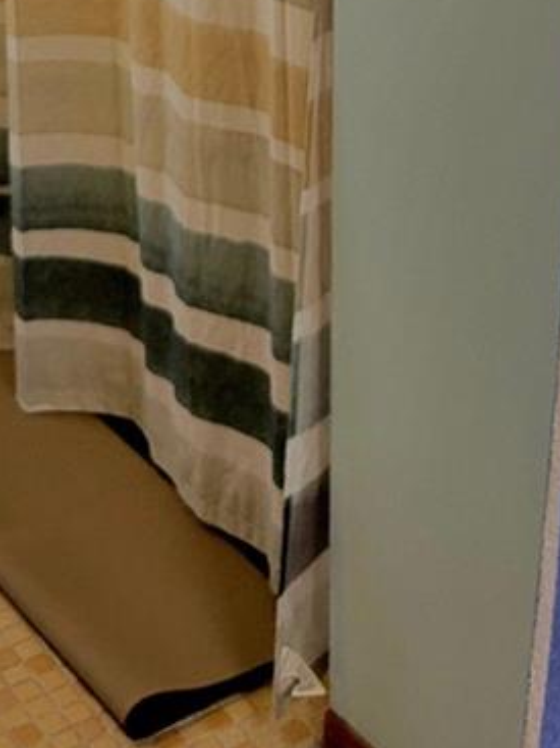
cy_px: -340
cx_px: 293
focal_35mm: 85
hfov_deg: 17.4
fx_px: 1835
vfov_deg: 20.2
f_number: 1.8
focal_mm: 5.4
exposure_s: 1/40
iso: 160
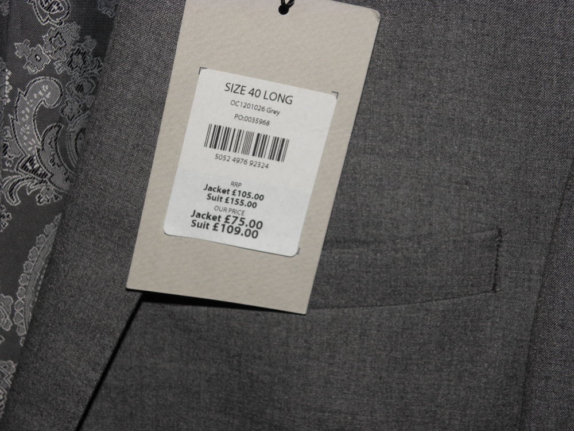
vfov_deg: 18.4
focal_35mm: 80
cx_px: 287
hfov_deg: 24.4
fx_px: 1327
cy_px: 216
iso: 100
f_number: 3.9
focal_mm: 14.25
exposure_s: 1/80
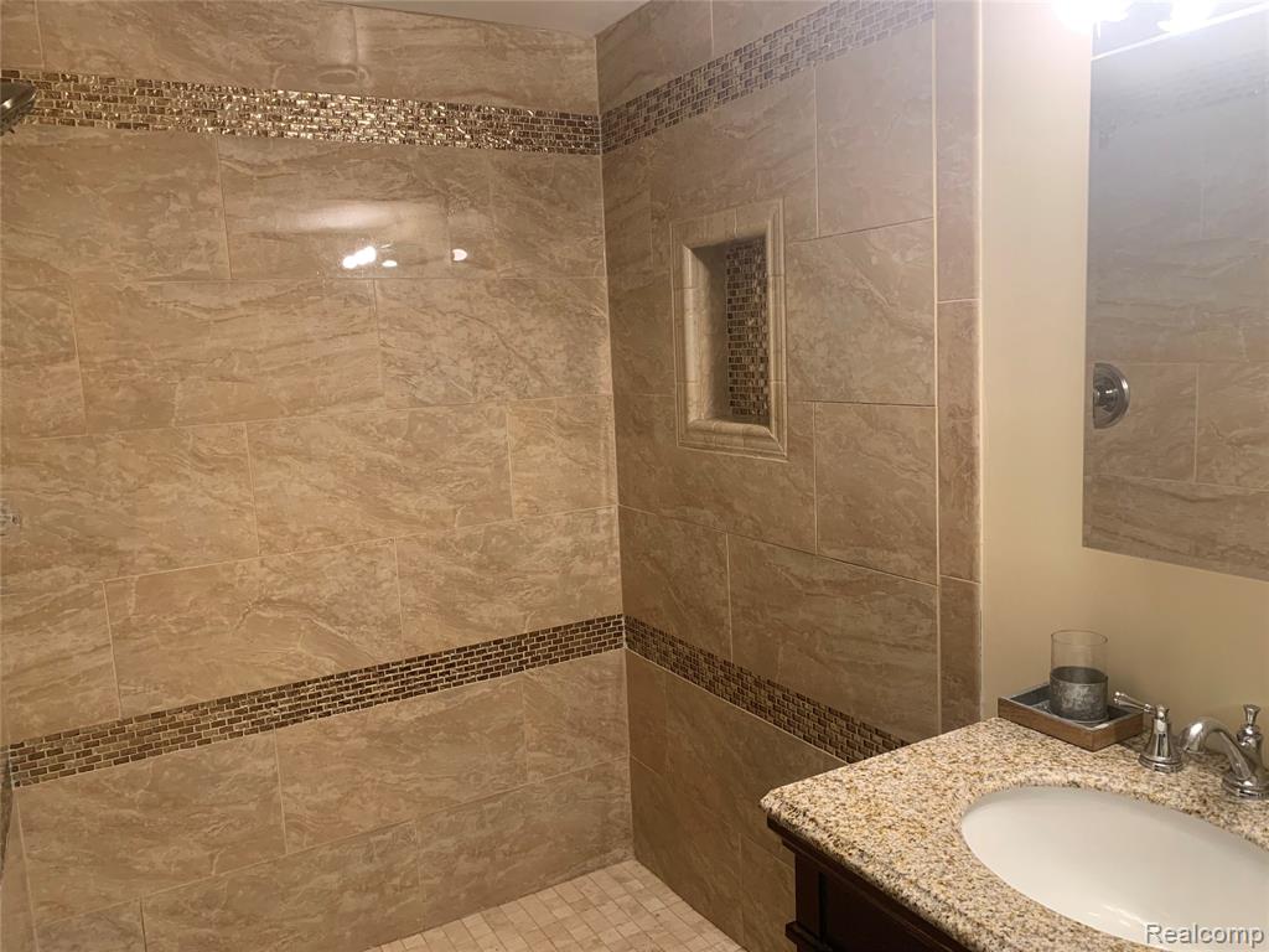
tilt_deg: -8.6
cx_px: 634
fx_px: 953
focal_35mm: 26
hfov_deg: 67.3
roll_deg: +3.2
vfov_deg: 53.1
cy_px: 476
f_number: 1.8
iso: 100
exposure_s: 1/60
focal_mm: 4.25
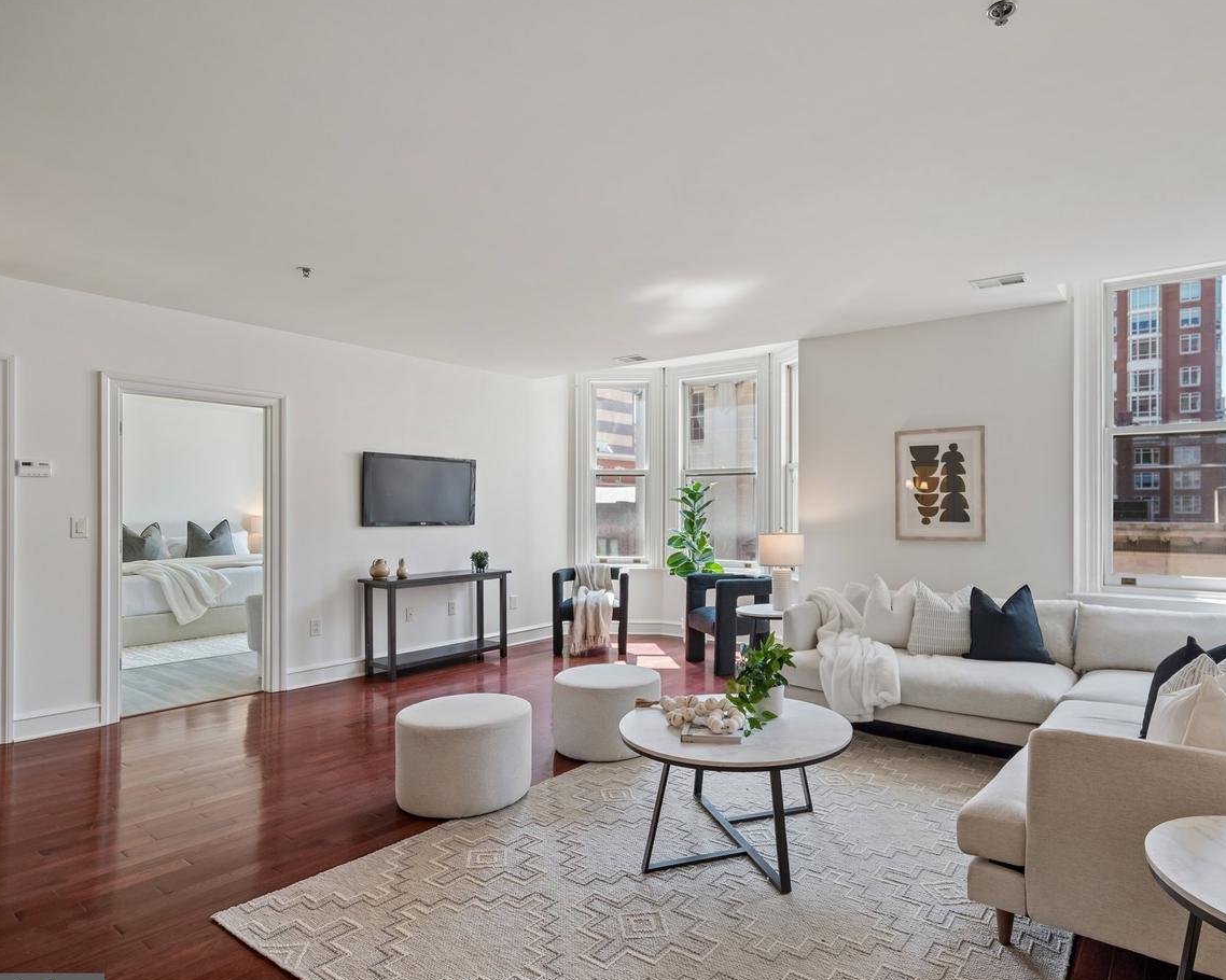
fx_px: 689
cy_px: 512
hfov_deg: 82.6
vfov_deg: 70.8
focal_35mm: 19
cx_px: 712
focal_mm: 16
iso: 200
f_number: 4
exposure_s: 1/30
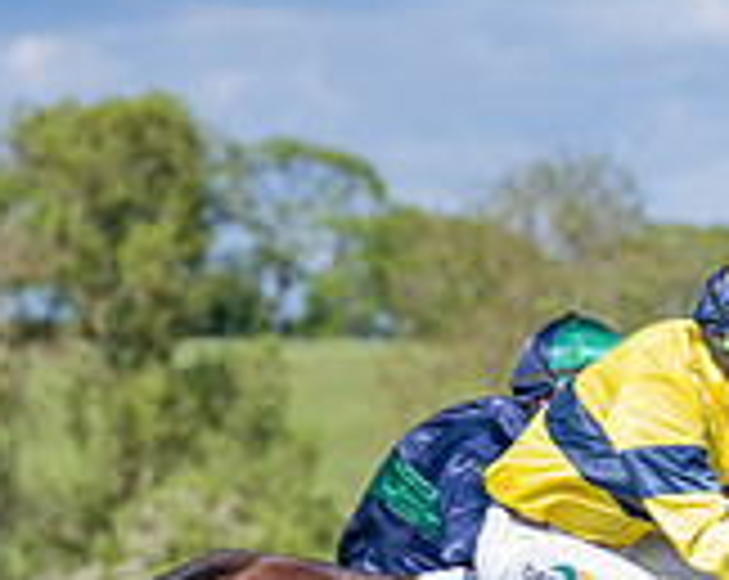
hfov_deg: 3.6
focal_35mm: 535
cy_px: 723
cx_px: 605
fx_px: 11522
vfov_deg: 2.9
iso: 80
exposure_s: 1/1600
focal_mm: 84
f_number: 2.8
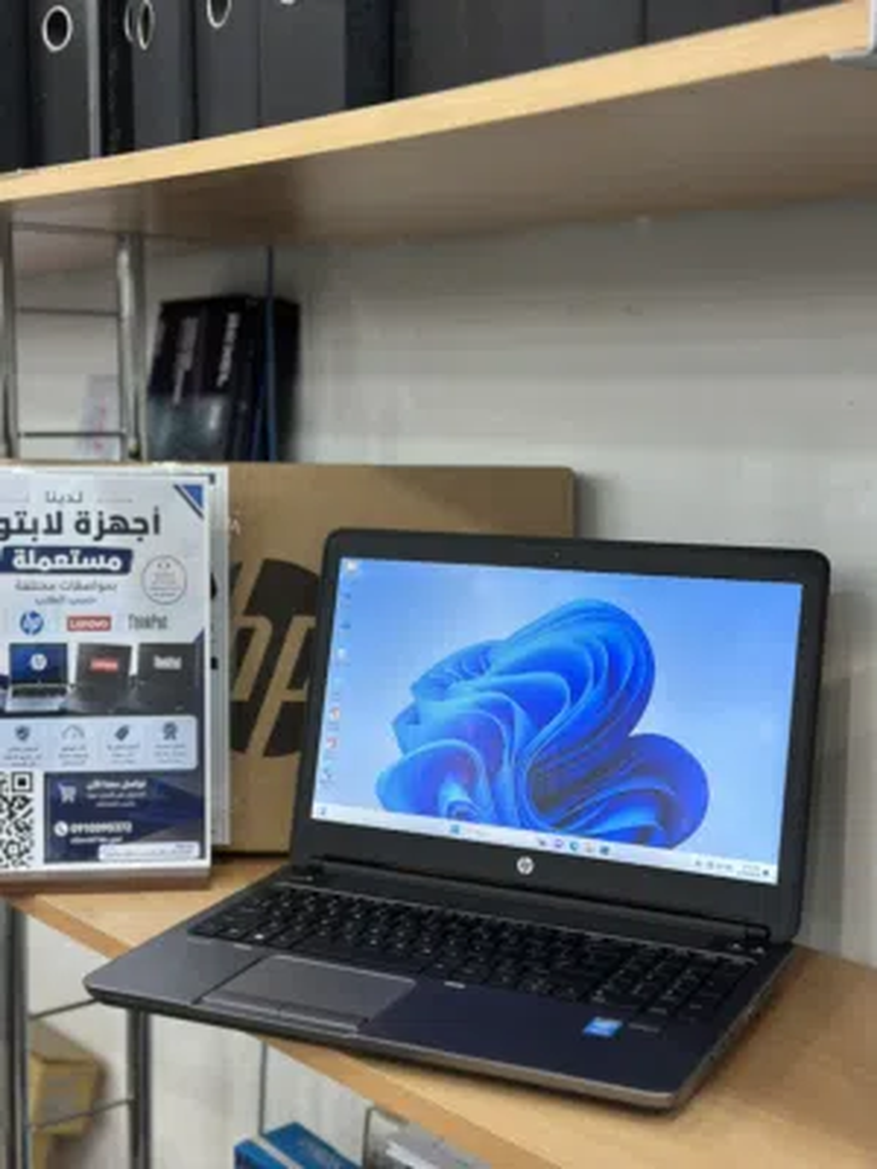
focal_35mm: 48
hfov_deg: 30.3
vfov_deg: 39.7
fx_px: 1621
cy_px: 584
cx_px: 438
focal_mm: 6.86
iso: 200
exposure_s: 1/60
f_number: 1.78
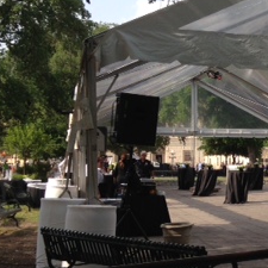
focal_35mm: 83
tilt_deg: +0.5
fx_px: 727
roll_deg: -0.2
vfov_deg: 20.9
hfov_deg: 19.0
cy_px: 149
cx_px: 370
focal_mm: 4.12
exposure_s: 1/821
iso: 50
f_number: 2.4
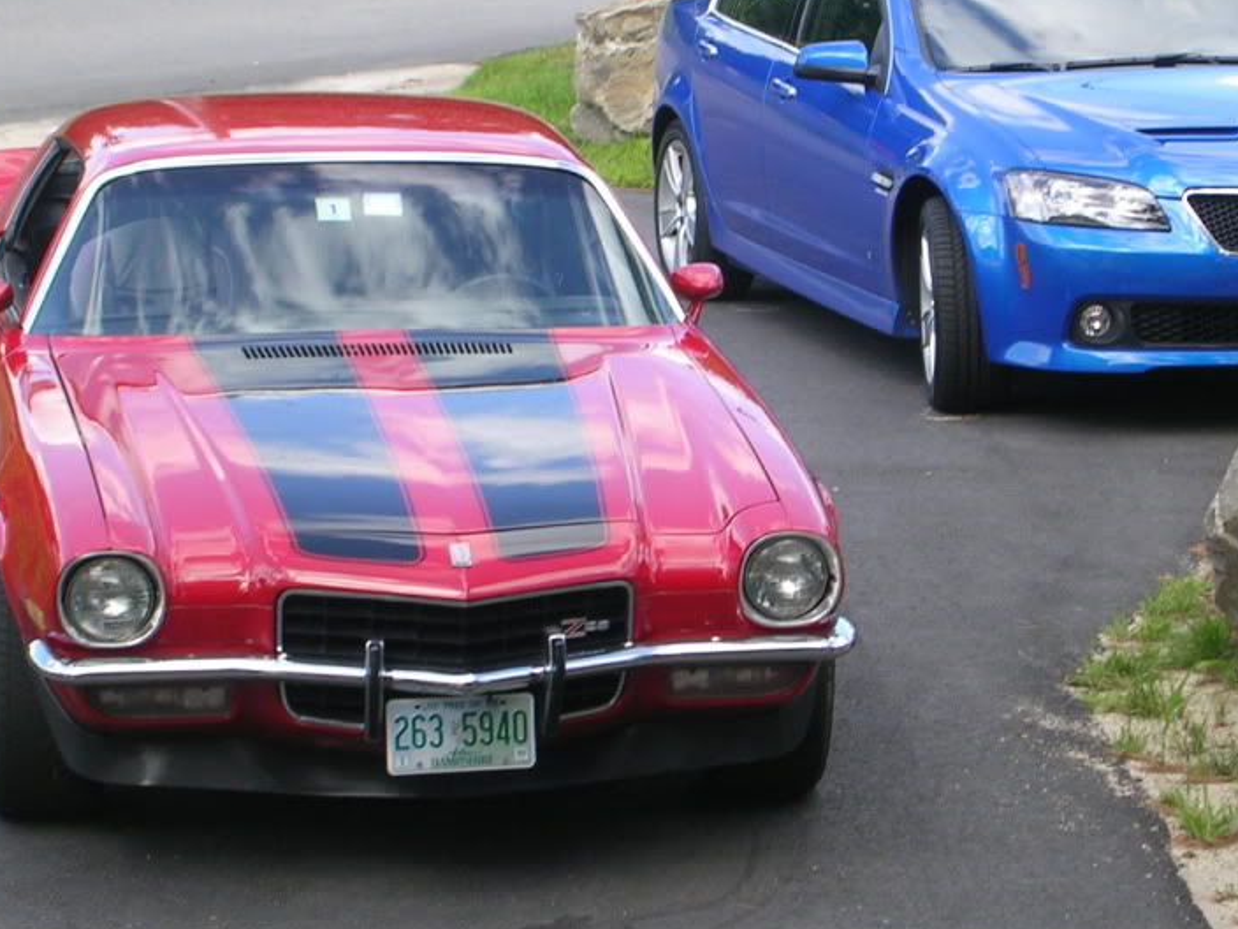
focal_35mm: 160
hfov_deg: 12.3
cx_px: 765
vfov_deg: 9.3
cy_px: 357
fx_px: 5722
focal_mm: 16.7
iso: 50
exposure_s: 1/107
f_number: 4.8
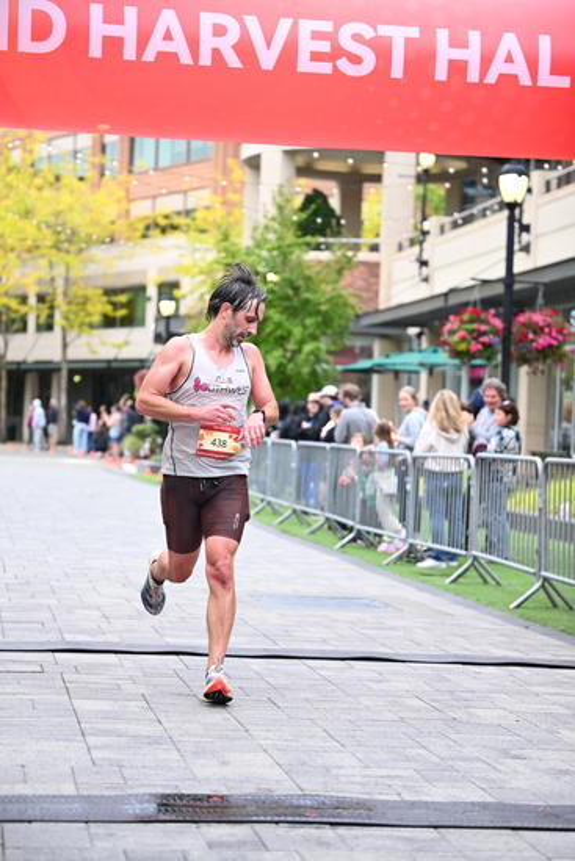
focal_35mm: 81
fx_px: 1939
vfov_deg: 25.1
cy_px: 430
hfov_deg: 16.9
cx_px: 288
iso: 1250
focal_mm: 81
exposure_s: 1/1600
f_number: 2.8
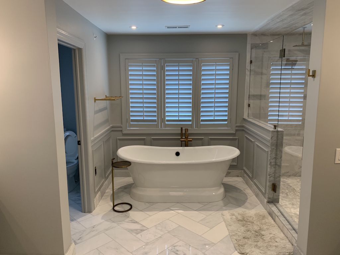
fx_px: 255
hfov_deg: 67.3
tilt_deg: -10.0
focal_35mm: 26
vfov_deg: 53.1
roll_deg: +0.5
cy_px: 128
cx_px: 170
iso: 64
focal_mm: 4.25
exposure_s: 1/60
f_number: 1.8
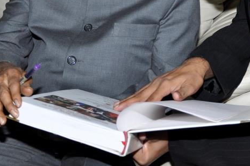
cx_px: 136
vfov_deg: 13.5
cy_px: -13
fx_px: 687
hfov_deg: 20.6
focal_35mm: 99
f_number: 5
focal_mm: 30
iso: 400
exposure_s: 1/60
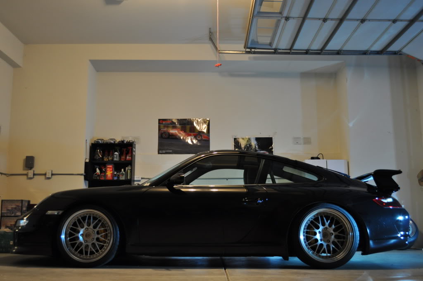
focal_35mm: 39
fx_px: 458
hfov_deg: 49.6
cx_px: 212
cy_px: 140
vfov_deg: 34.1
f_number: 4.2
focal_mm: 26
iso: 800
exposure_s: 1/6
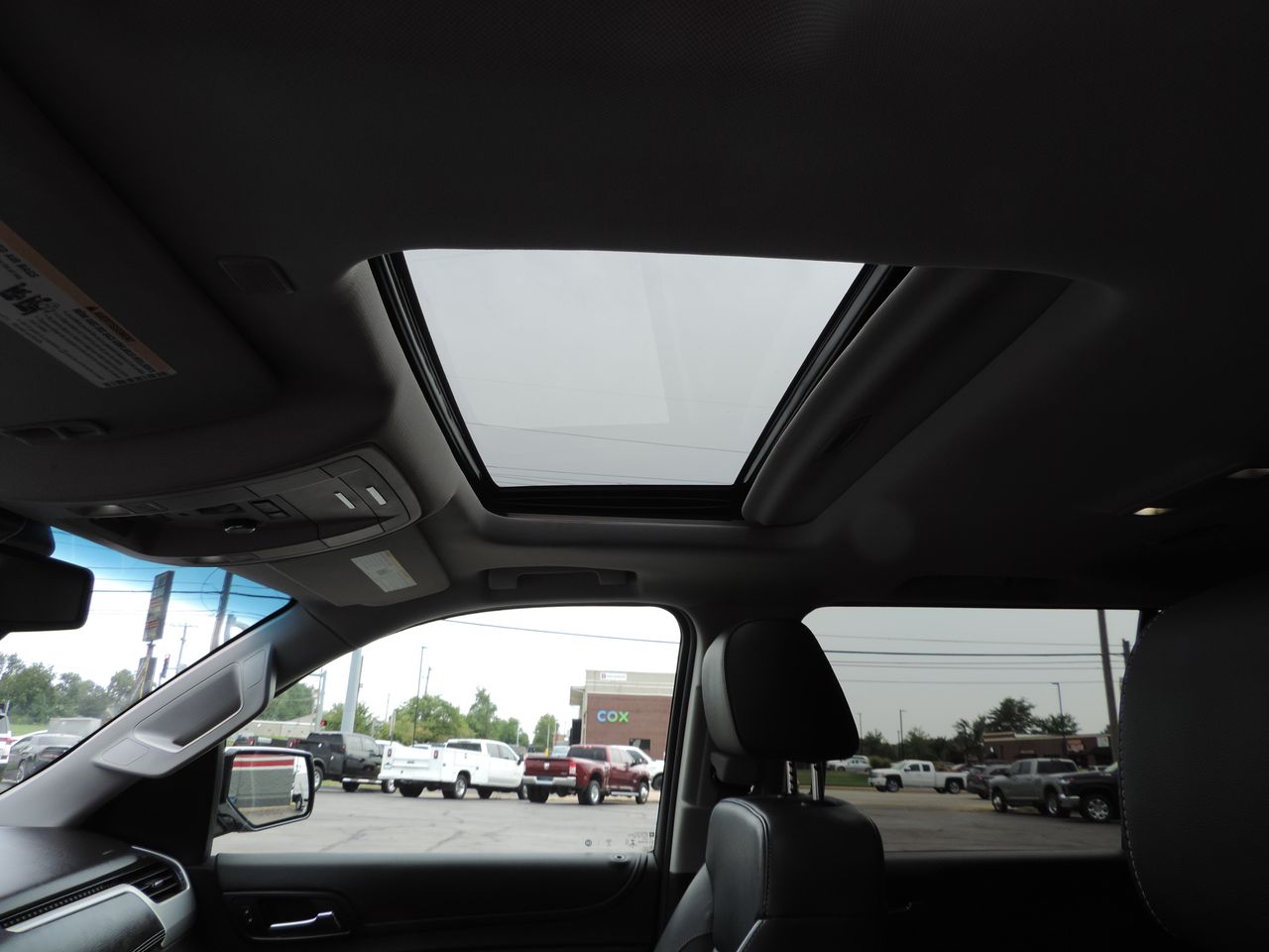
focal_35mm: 24
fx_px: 880
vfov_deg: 56.8
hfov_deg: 71.6
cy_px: 476
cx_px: 634
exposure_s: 1/125
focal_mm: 4.3
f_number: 3
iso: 80
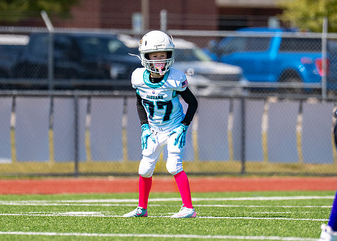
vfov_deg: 3.1
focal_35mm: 459
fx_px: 4388
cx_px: 133
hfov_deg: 4.4
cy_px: 92
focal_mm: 200
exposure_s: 1/2000
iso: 100
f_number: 2.8
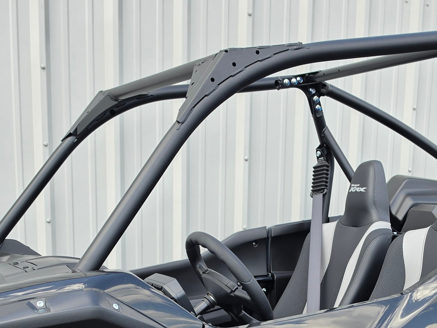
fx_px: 795
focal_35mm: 63
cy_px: 421
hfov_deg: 30.6
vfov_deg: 21.2
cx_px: 273
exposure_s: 1/359
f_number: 1.4
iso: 20
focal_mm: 6.5
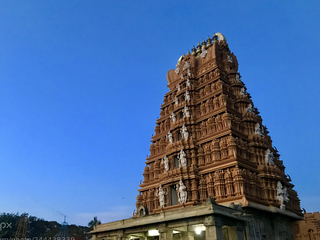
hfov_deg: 56.6
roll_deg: -2.4
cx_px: 138
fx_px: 296
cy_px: 121
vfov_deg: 44.2
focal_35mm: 32
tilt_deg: +29.0
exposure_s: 1/14
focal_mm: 3.99
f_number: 1.8
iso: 100
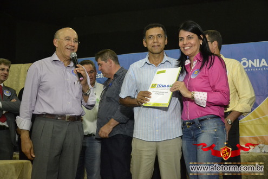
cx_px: 134
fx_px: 346
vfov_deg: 28.9
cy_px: 90
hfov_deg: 42.3
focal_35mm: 46
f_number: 4
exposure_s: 1/60
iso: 3200
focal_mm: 31
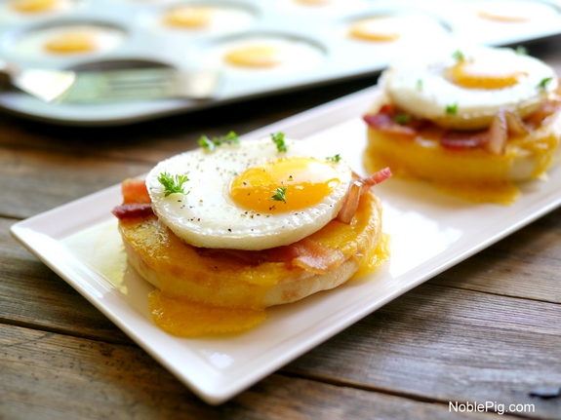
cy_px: 210
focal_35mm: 50
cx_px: 280
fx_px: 810
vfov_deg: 29.1
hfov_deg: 38.2
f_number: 2.2
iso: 100
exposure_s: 1/250
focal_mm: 25
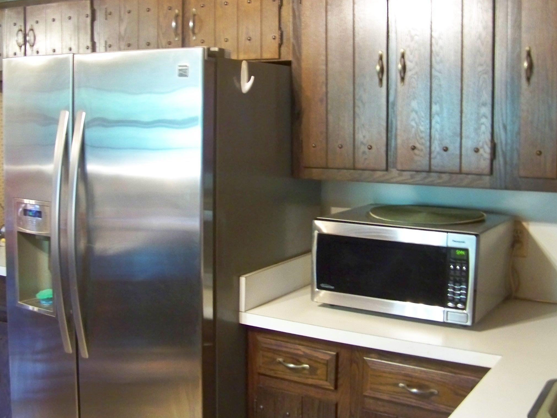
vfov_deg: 31.5
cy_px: 196
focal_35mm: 46
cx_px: 264
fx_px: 740
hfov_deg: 41.2
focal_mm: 5.85
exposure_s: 1/4
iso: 400
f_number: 2.8
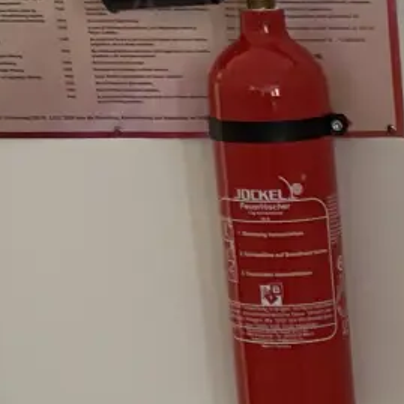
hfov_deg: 9.5
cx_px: 949
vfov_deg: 10.2
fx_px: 2165
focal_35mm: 164
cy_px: 658
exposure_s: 1/50
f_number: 1.6
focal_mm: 5.96
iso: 250
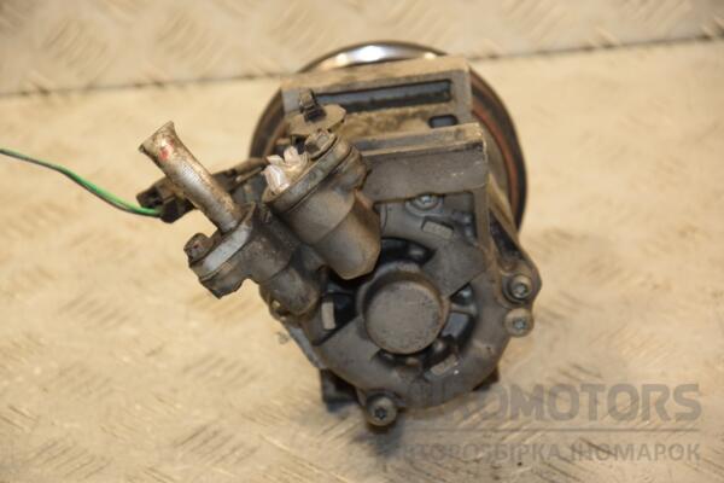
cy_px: 242
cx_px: 362
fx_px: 2956
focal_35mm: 147
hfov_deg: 14.0
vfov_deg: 9.3
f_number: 5.6
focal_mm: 98
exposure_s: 1/125
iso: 800
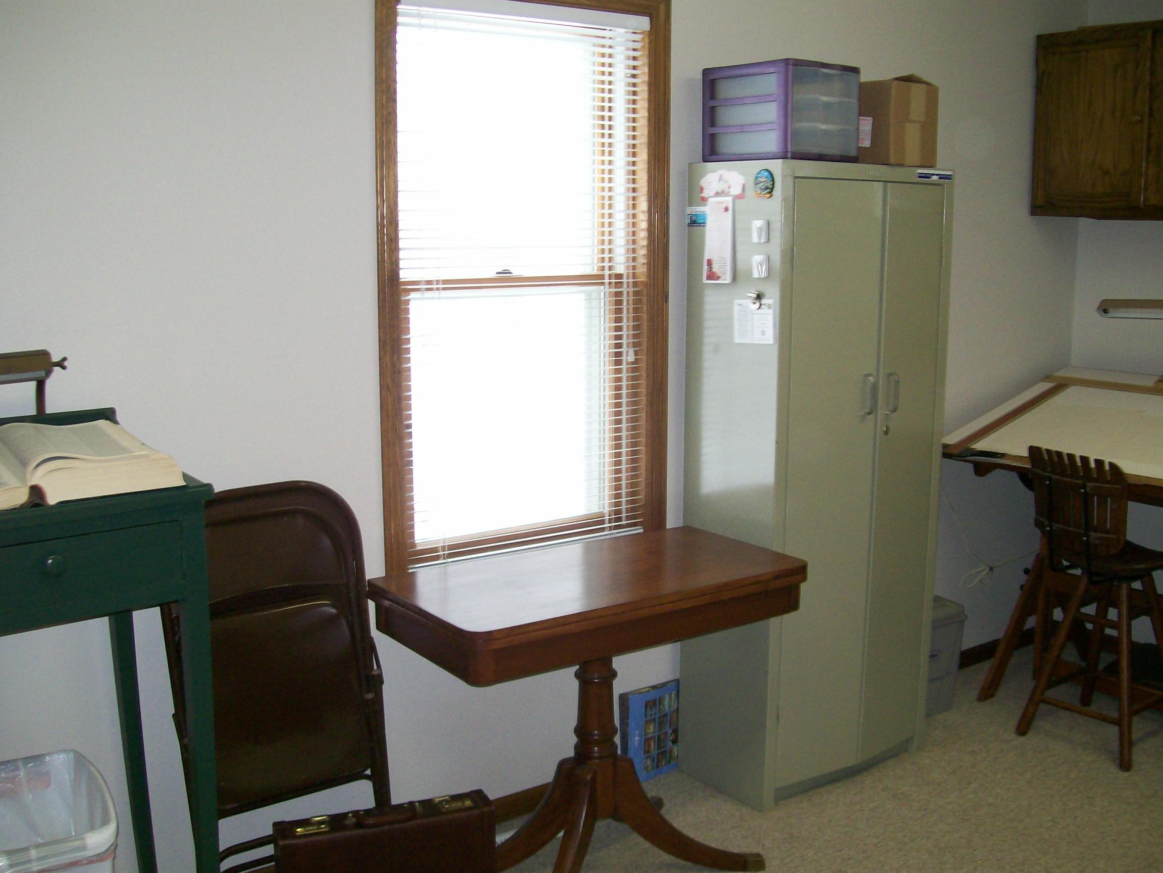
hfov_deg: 51.4
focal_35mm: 36
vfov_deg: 39.7
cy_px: 436
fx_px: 1209
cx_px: 582
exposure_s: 1/64
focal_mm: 6
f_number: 2.7
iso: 140
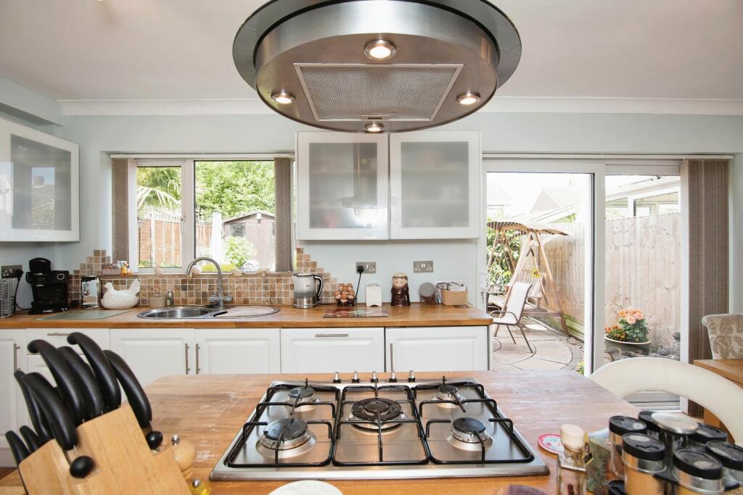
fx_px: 351
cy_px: 248
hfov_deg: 93.3
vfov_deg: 70.5
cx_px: 372
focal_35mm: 17
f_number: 9
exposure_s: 1/60
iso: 400
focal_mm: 17
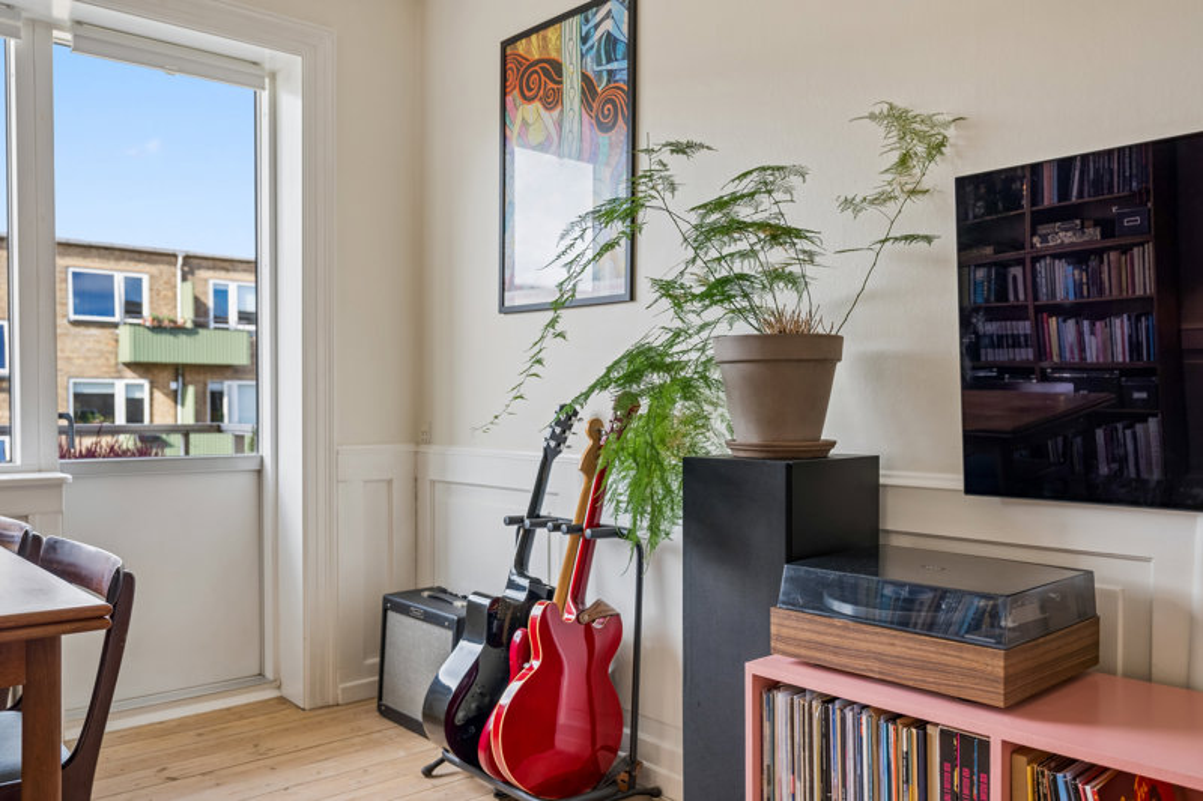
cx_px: 602
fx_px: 986
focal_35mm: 30
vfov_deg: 44.3
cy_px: 400
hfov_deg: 62.8
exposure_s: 1/50
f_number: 4.5
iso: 125
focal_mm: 29.5
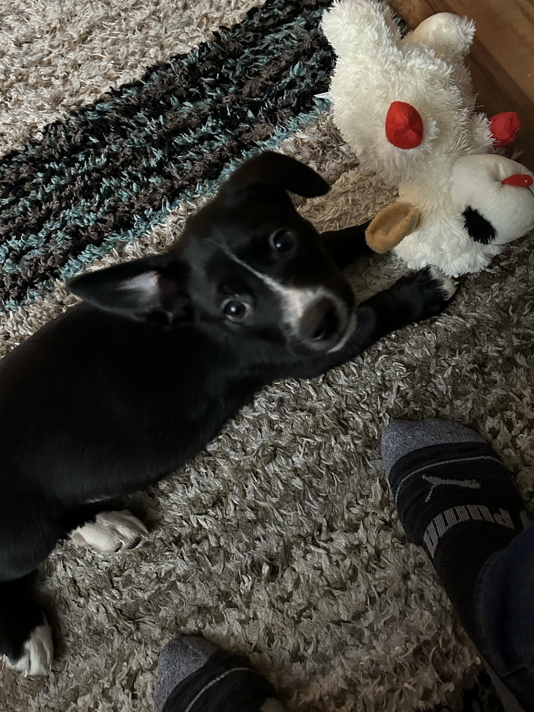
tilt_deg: -69.2
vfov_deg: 71.6
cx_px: 267
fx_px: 494
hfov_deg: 56.8
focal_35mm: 24
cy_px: 356
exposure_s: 1/30
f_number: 1.78
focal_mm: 6.86
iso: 1250
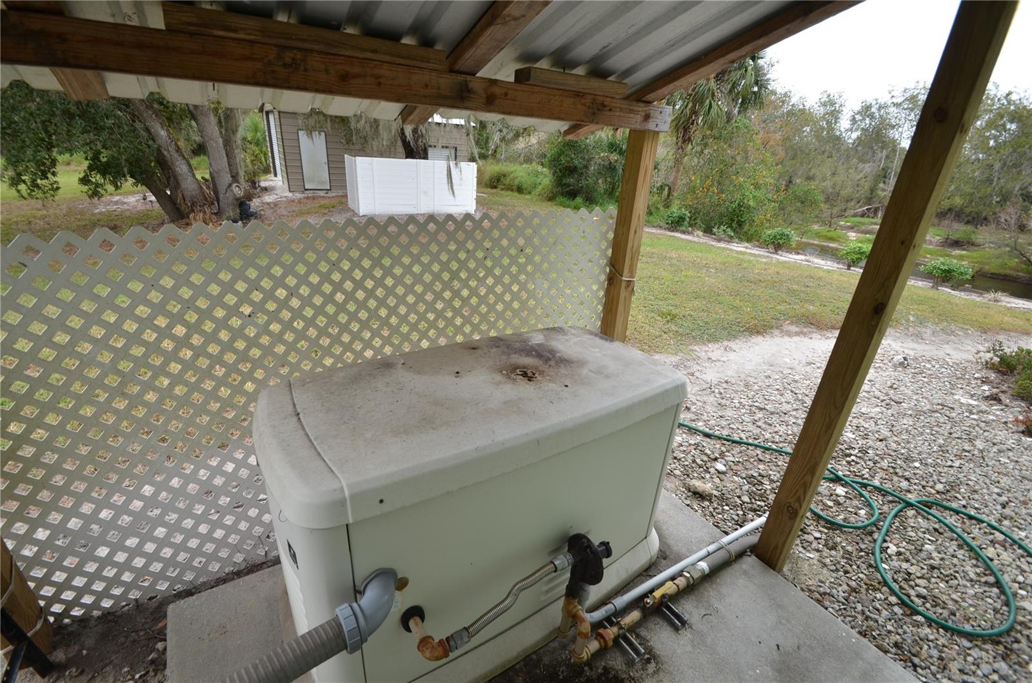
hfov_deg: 100.5
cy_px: 342
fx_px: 429
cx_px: 516
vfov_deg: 77.0
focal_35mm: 15
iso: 200
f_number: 6.3
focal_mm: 10
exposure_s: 1/160
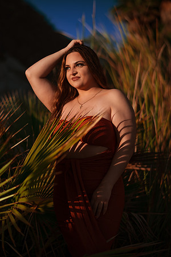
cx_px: 86
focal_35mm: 58
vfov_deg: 34.5
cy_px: 128
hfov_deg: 23.4
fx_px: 413
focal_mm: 58
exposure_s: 1/8000
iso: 100
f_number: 1.4
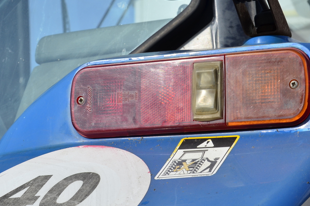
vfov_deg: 11.0
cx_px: 189
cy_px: 90
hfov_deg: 16.5
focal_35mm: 124
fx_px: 1066
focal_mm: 50
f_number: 11
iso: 125
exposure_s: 1/320
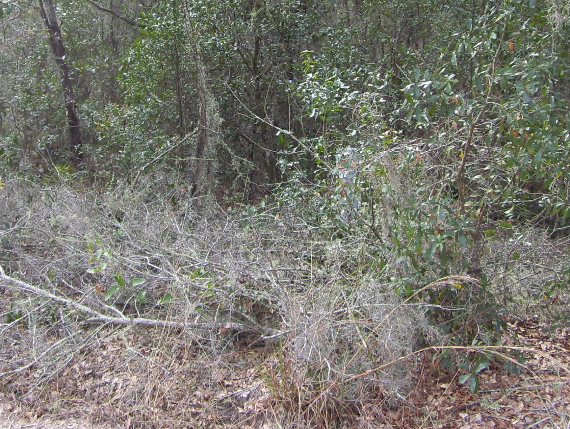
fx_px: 1055
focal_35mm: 64
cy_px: 77
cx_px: 251
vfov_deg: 22.6
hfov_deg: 30.2
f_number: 2.7
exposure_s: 1/125
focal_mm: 6
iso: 80
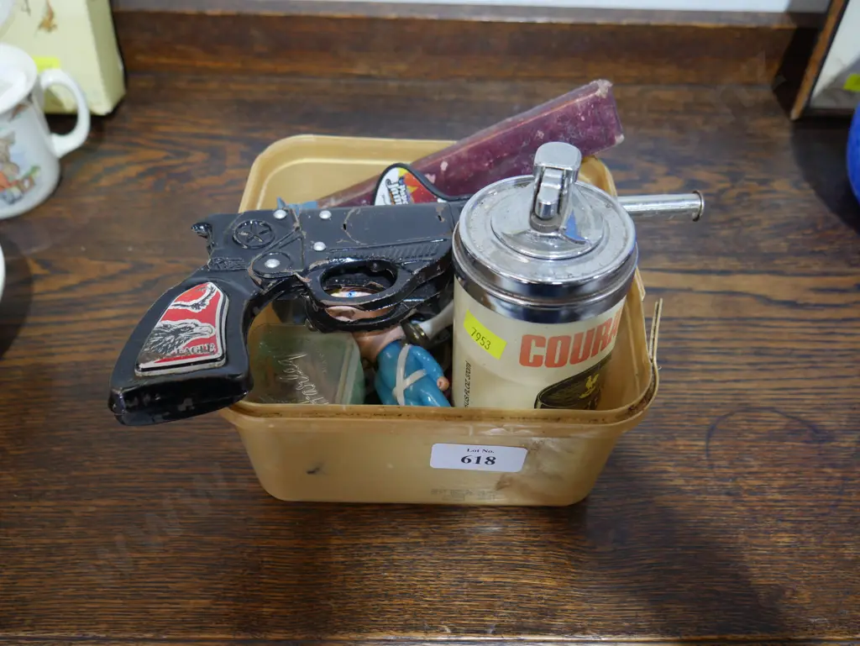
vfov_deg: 46.8
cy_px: 323
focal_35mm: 30
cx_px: 430
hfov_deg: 59.9
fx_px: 746
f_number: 3.6
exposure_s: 1/60
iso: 500
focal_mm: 15
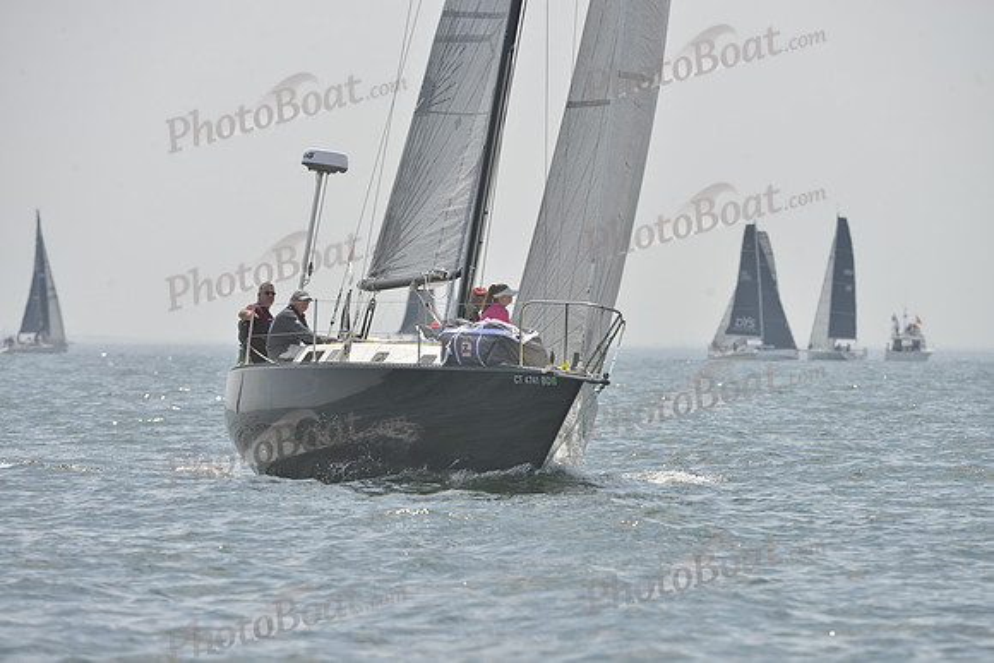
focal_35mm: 240
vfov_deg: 5.7
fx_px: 6628
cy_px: 332
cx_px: 497
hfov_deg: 8.6
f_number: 9
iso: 280
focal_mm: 240
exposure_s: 1/800
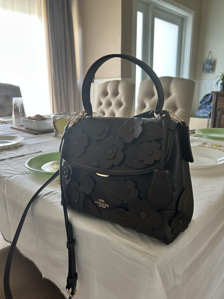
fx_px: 224
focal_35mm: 26
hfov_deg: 53.1
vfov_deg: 67.3
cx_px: 112
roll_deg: +0.9
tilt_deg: -13.9
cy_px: 150
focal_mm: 5.7
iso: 80
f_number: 1.5
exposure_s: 1/60
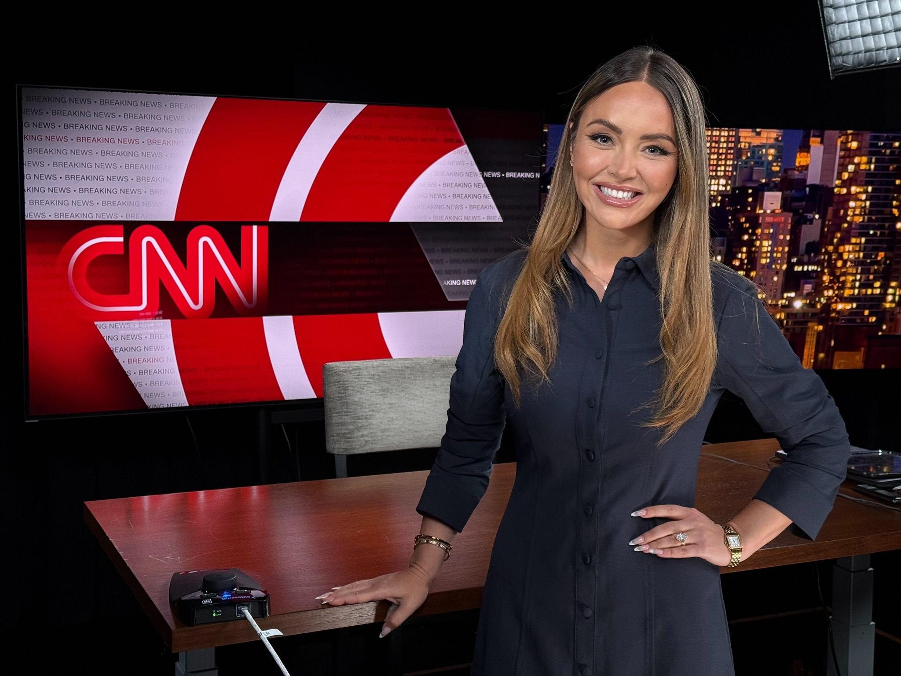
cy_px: 338
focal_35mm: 48
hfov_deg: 39.7
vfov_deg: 30.3
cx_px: 450
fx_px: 1249
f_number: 1.78
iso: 125
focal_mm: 6.76
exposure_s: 1/60
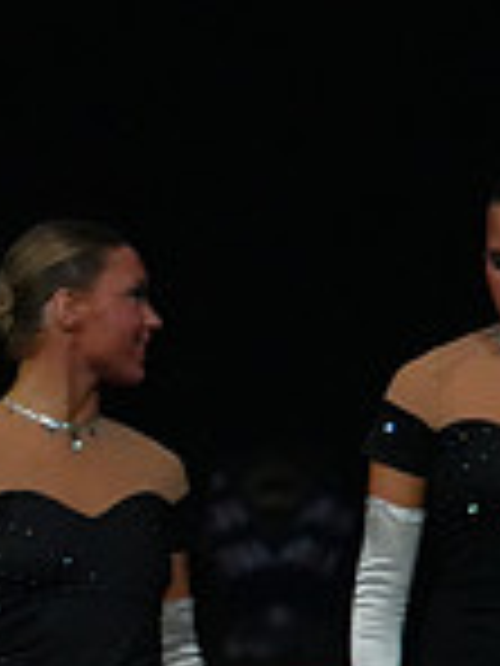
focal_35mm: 827
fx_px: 15927
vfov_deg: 2.4
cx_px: -784
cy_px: 686
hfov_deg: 1.8
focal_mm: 220
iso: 12800
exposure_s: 1/1000
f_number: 5
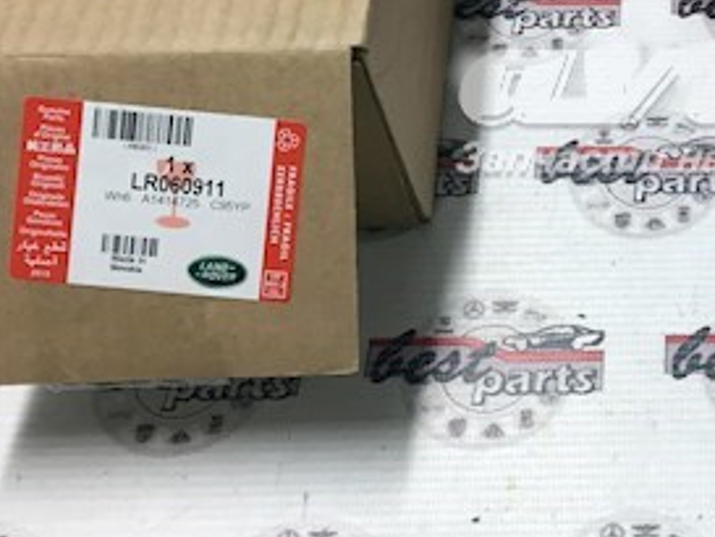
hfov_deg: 26.6
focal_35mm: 68
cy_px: 84
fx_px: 1405
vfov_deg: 21.3
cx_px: 757
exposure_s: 1/33
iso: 100
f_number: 2.2
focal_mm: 4.15
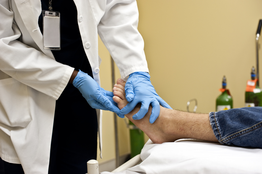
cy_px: 87
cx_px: 131
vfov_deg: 27.0
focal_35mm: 50
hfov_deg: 39.6
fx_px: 364
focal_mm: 50
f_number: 4
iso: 800
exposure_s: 1/200
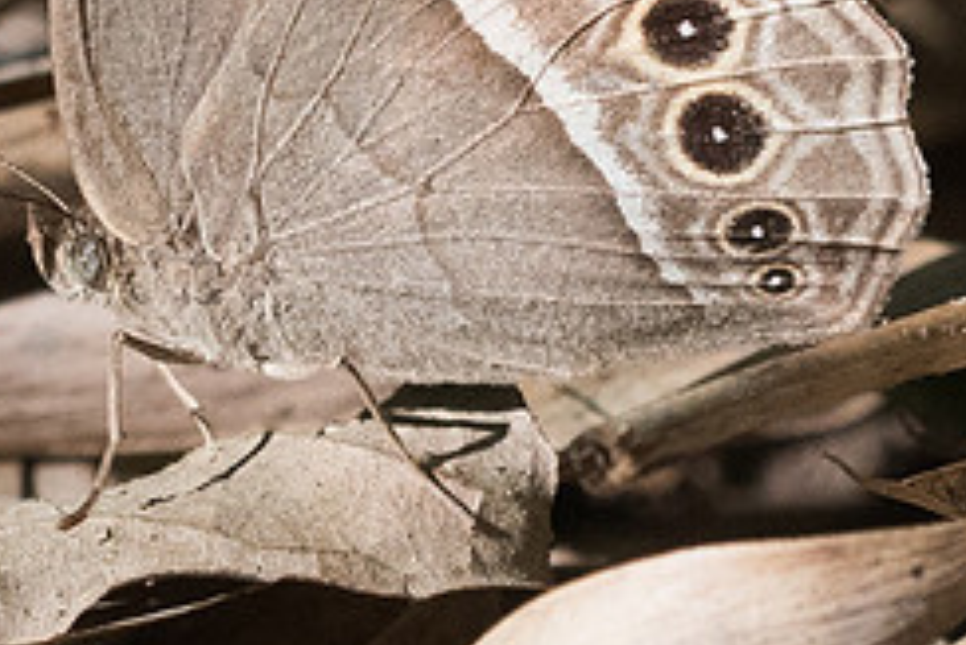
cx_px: 598
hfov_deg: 1.4
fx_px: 40219
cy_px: 63
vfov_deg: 0.9
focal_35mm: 1498
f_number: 8
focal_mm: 150
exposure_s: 1/640
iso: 1000
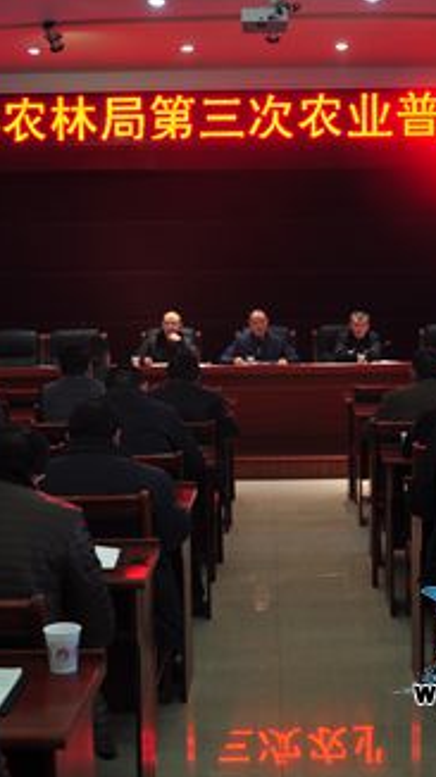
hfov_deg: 22.6
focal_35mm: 53
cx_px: 264
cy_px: 393
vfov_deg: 39.2
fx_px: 1091
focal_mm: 22
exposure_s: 1/30
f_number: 3.8
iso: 200
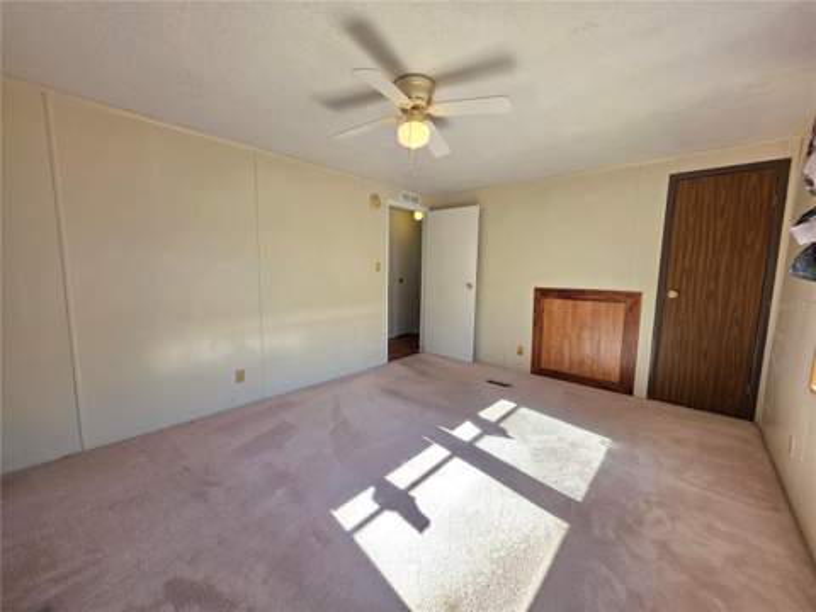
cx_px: 408
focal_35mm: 13
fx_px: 306
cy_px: 306
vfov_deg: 89.9
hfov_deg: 106.2
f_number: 1.9
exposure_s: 1/120
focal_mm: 2.2
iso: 25
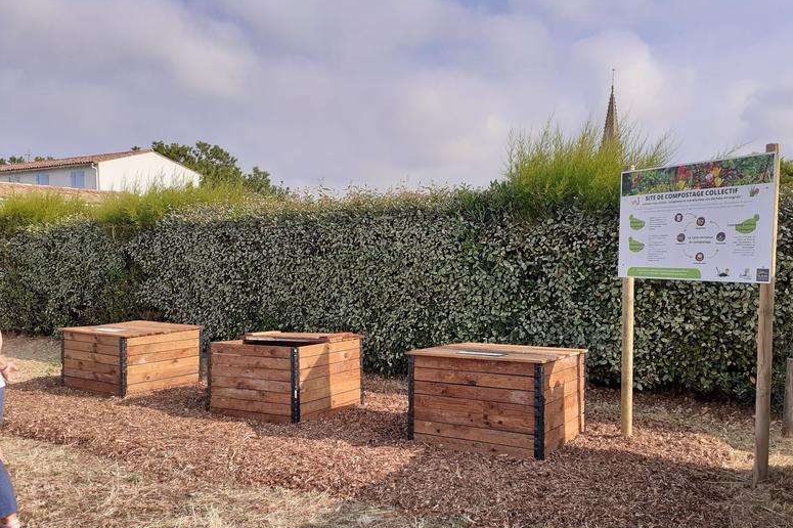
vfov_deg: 44.8
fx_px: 639
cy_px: 304
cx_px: 408
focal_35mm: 29
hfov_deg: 63.7
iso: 40
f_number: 1.9
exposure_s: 1/1348
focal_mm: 3.6
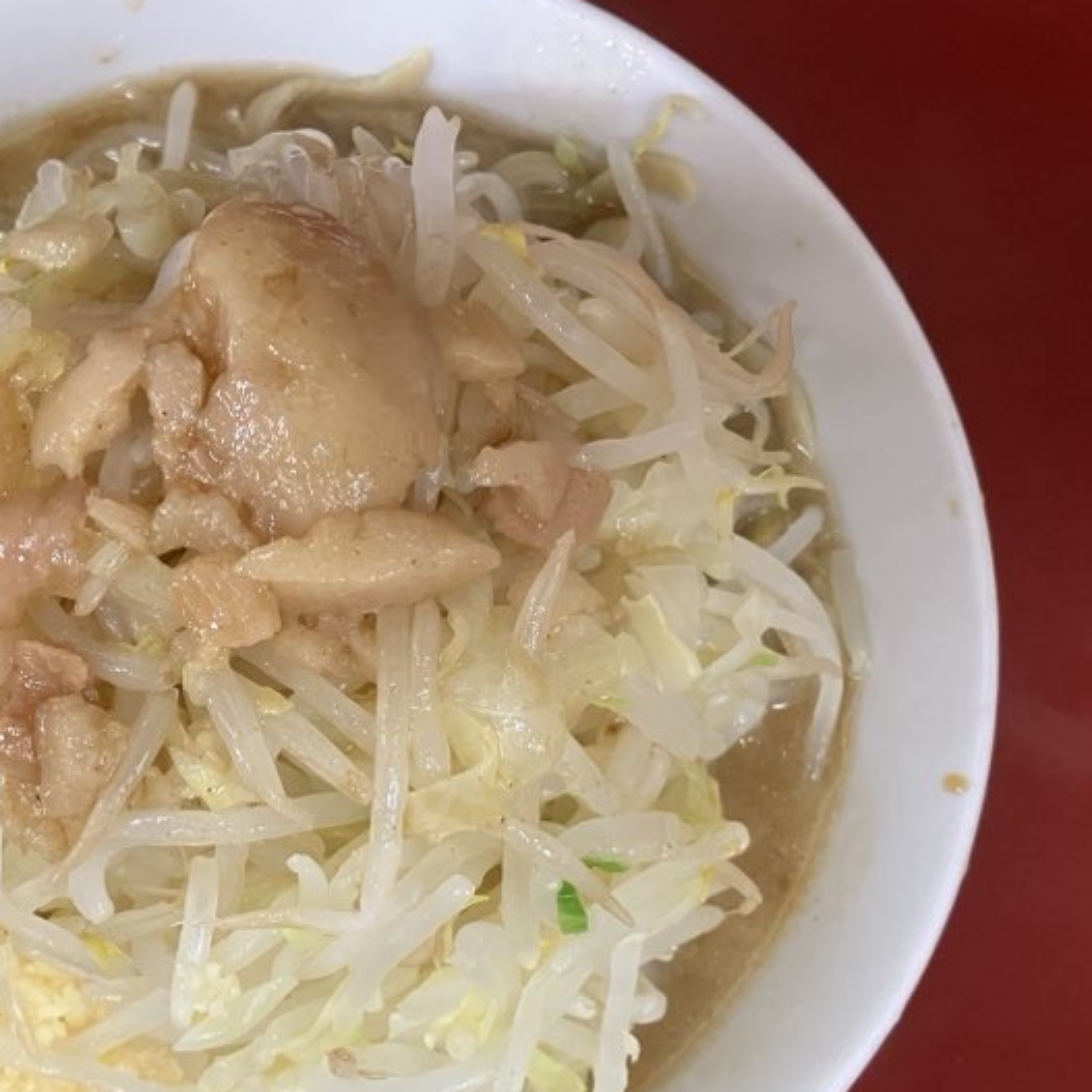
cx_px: 259
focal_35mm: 47
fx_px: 1677
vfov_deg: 36.0
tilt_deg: -79.3
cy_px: 646
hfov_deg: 35.2
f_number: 1.8
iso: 250
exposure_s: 1/60
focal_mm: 3.99
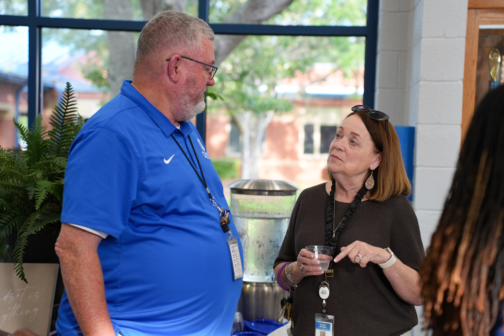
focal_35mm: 70
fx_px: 980
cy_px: 168
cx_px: 252
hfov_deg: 28.8
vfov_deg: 19.5
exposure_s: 1/80
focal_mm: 70
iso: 250
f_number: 3.5
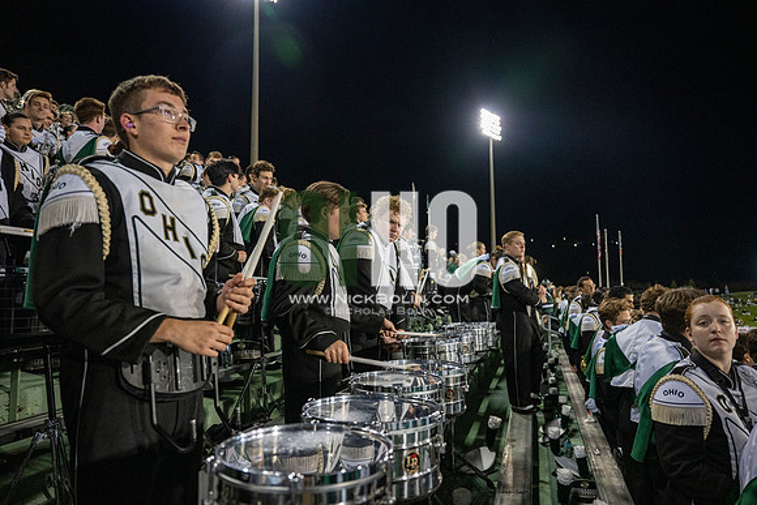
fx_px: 505
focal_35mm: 24
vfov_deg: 53.2
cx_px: 378
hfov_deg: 73.7
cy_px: 252
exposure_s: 1/500
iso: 2000
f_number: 3.2
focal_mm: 24
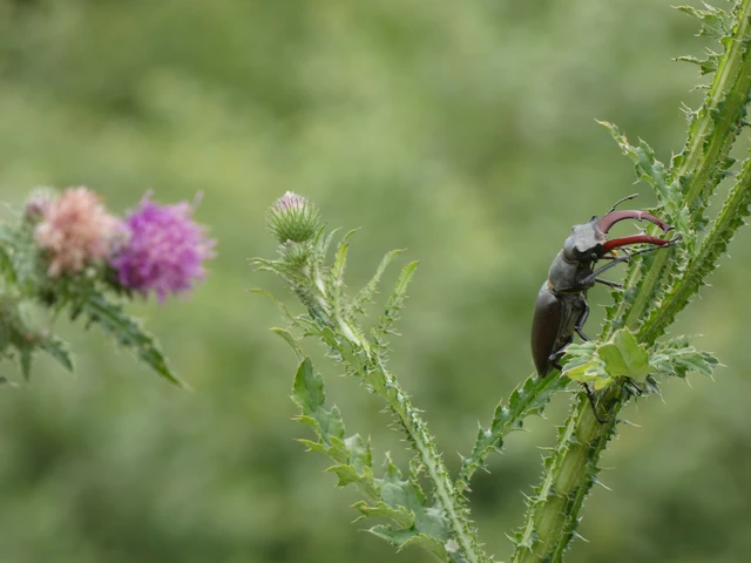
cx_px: 376
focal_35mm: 413
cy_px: 282
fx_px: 8960
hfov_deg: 4.8
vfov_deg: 3.6
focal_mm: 74
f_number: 5.6
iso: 80
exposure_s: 1/125
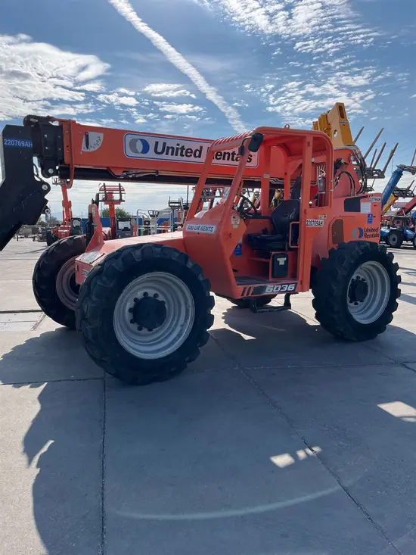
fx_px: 416
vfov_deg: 67.3
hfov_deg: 53.1
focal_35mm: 26
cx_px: 208
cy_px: 278
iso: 50
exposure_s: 1/4651
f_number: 1.6
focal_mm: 5.1
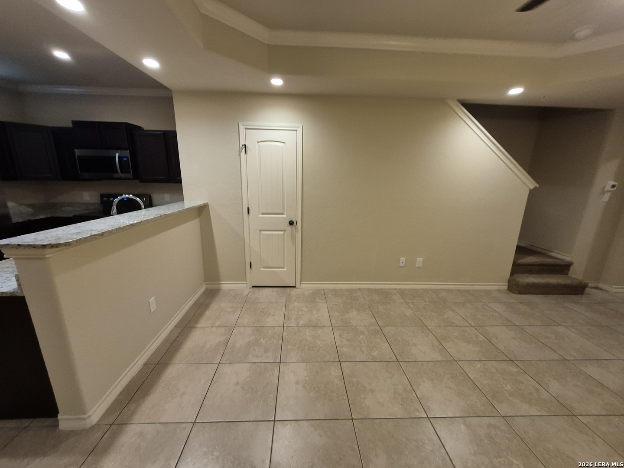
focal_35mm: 13
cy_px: 234
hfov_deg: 106.2
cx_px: 312
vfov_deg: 89.9
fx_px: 234
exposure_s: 1/60
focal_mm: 1.74
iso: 200
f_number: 2.2
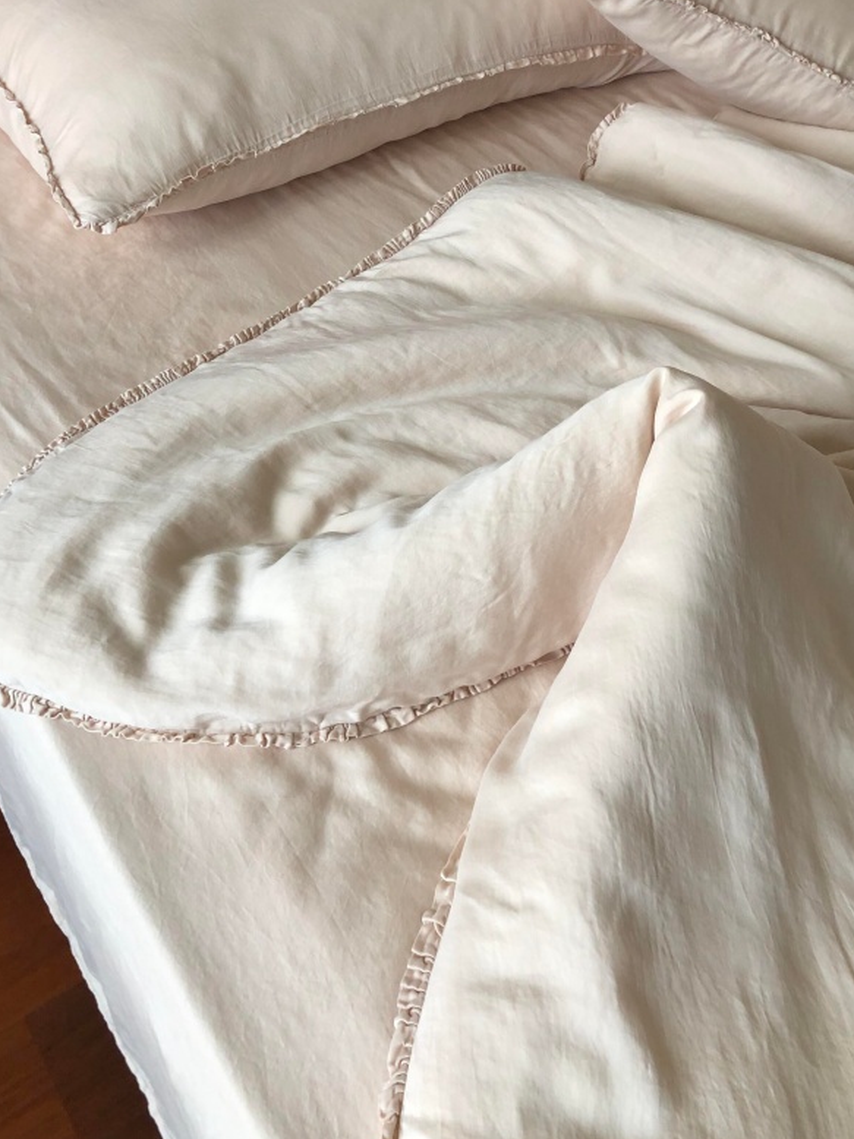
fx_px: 1185
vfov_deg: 50.9
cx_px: 423
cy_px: 433
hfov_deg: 39.6
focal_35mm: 36
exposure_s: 1/33
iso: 32
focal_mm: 3.99
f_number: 1.8
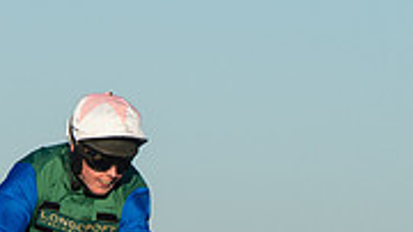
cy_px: 495
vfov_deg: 1.5
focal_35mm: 816
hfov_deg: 2.6
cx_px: 124
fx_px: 8931
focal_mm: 200
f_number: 6.3
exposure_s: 1/3200
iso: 500
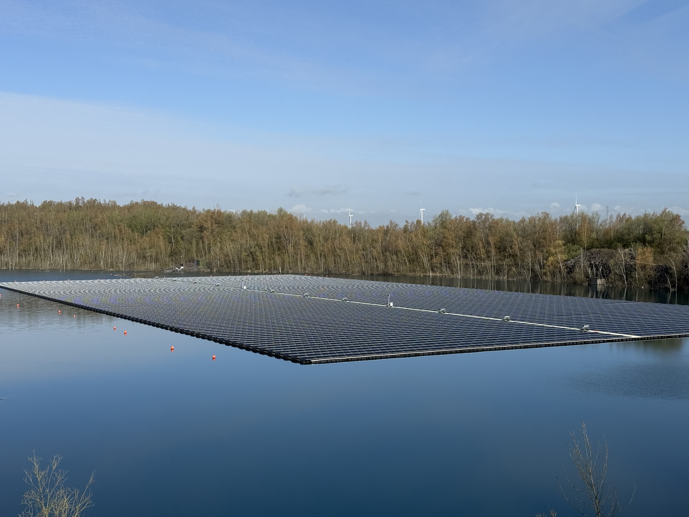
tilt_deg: -1.5
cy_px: 258
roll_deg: -0.7
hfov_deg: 39.7
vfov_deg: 30.3
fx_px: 955
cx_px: 344
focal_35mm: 48
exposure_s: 1/6536
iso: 64
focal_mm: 6.76
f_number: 1.78
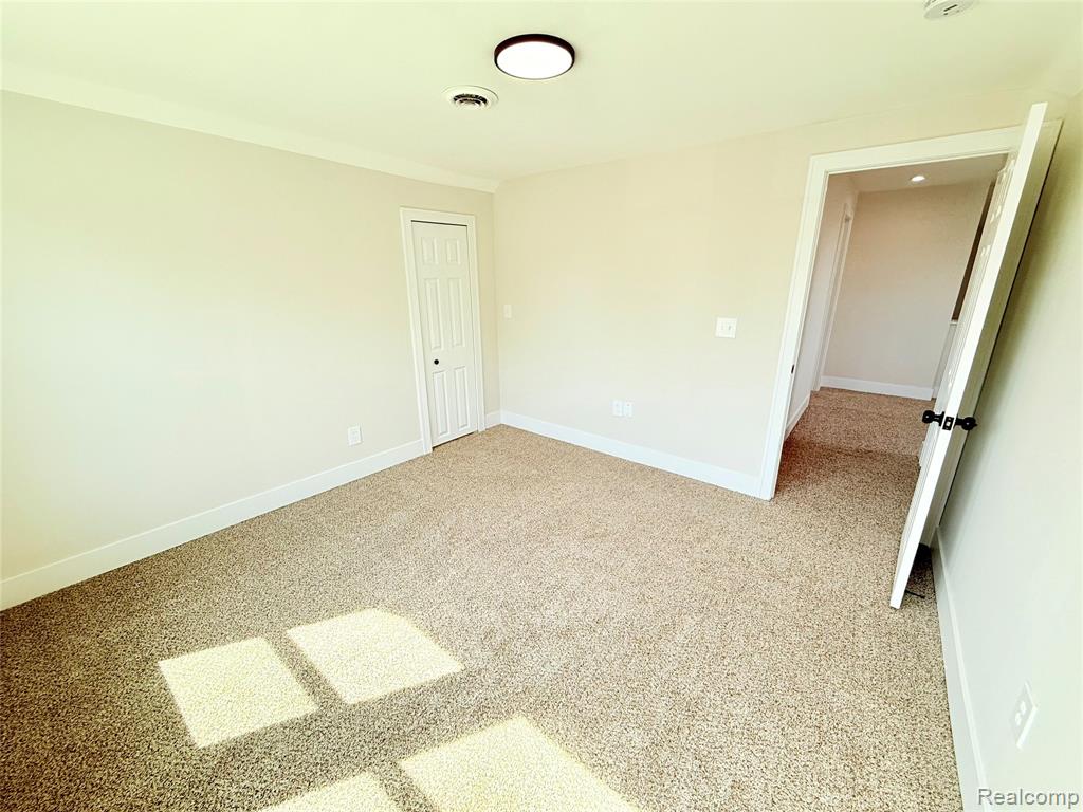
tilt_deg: -17.1
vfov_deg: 85.7
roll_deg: +0.3
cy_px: 406
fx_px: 438
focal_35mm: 14
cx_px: 542
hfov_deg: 102.1
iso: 50
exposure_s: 1/167
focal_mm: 2.22
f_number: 2.2
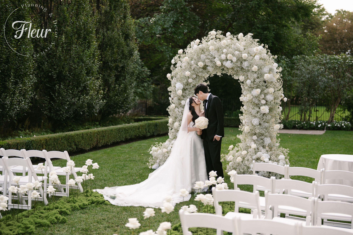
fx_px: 490
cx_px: 176
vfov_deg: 27.0
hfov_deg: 39.6
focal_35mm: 50
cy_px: 118
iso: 100
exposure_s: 1/2000
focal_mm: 50
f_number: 1.4
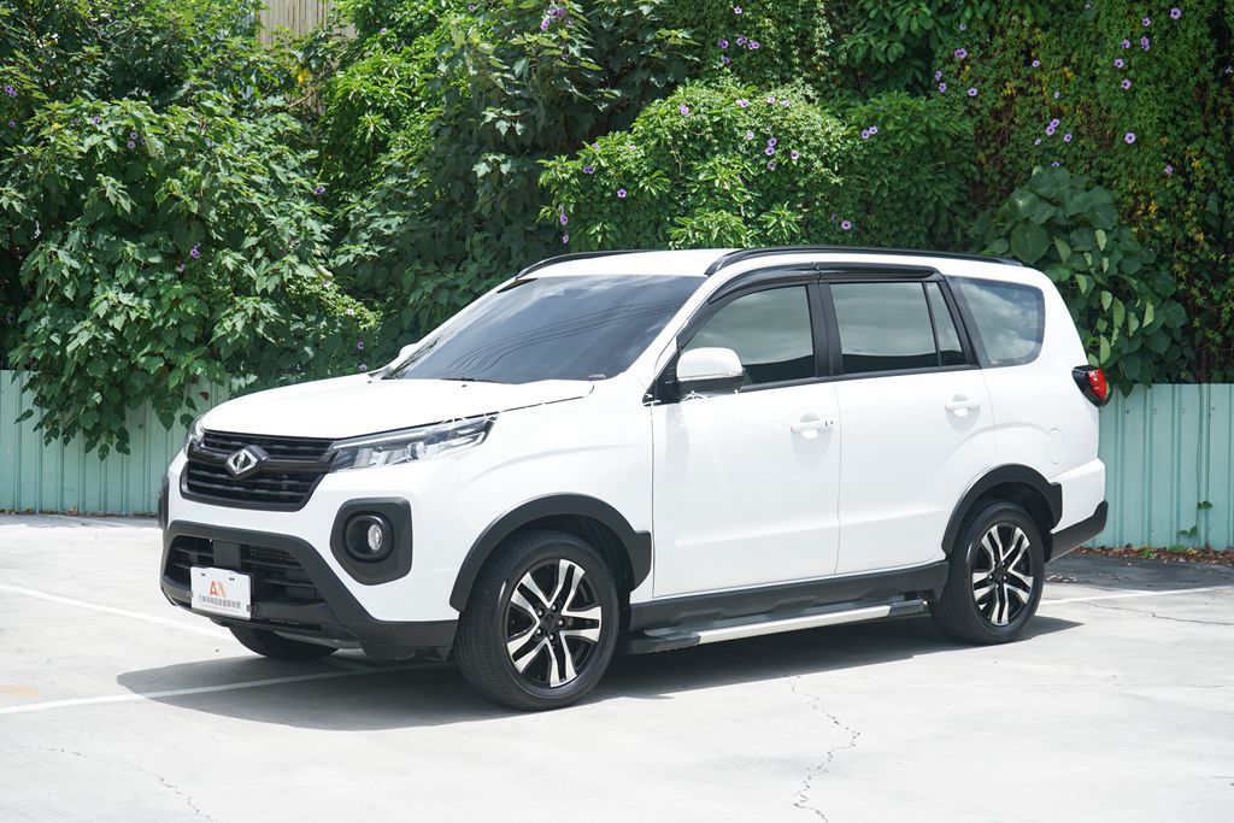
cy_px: 412
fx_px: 1954
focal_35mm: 57
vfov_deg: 23.8
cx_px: 617
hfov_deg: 35.0
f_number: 8
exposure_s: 1/160
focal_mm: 57
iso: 100
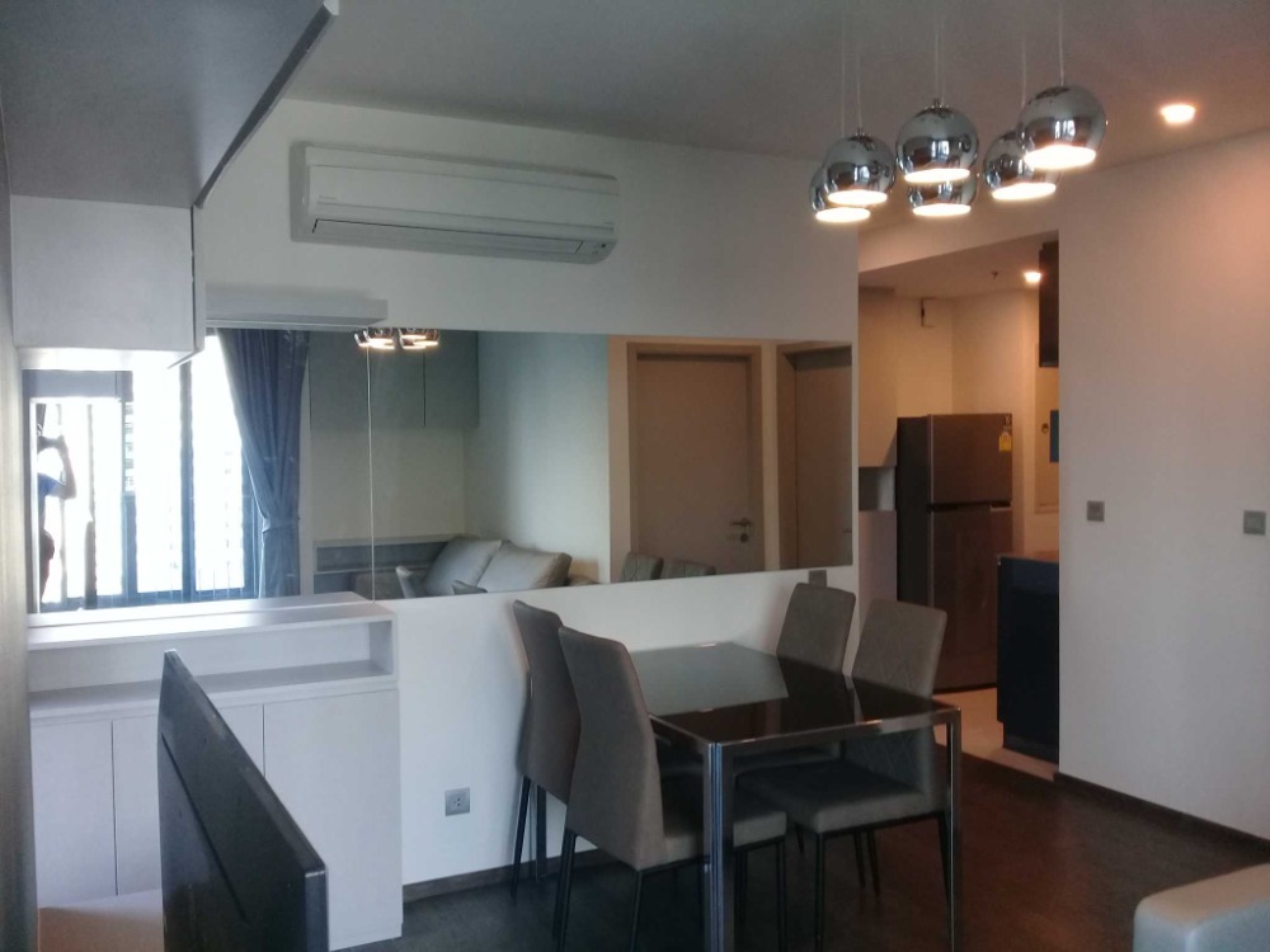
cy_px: 476
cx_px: 635
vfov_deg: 45.4
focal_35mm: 31
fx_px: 1137
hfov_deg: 58.4
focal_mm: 3.3
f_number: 2.2
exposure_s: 1/33
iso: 100
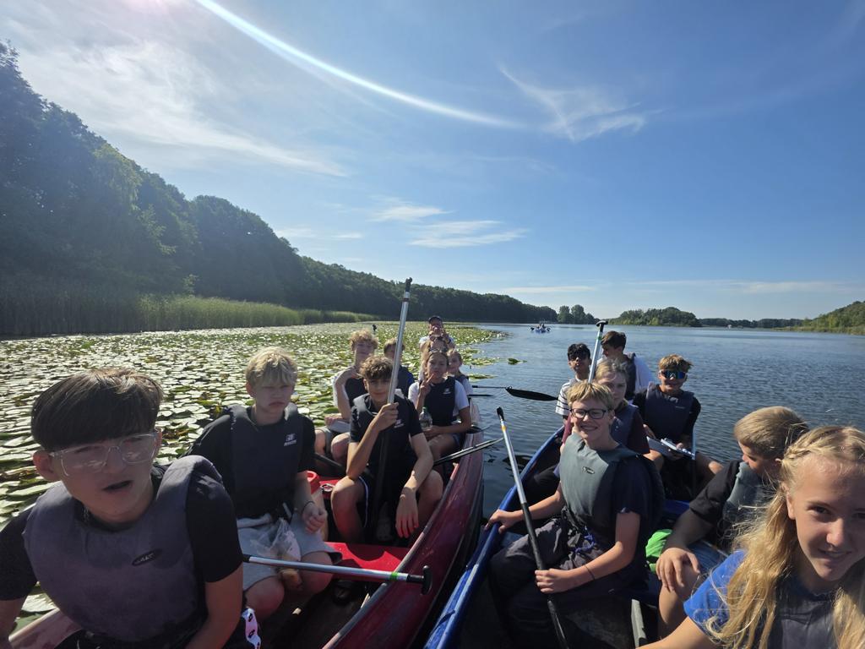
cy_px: 324
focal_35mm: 13
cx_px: 432
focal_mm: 2.2
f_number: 1.9
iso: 40
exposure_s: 1/3246
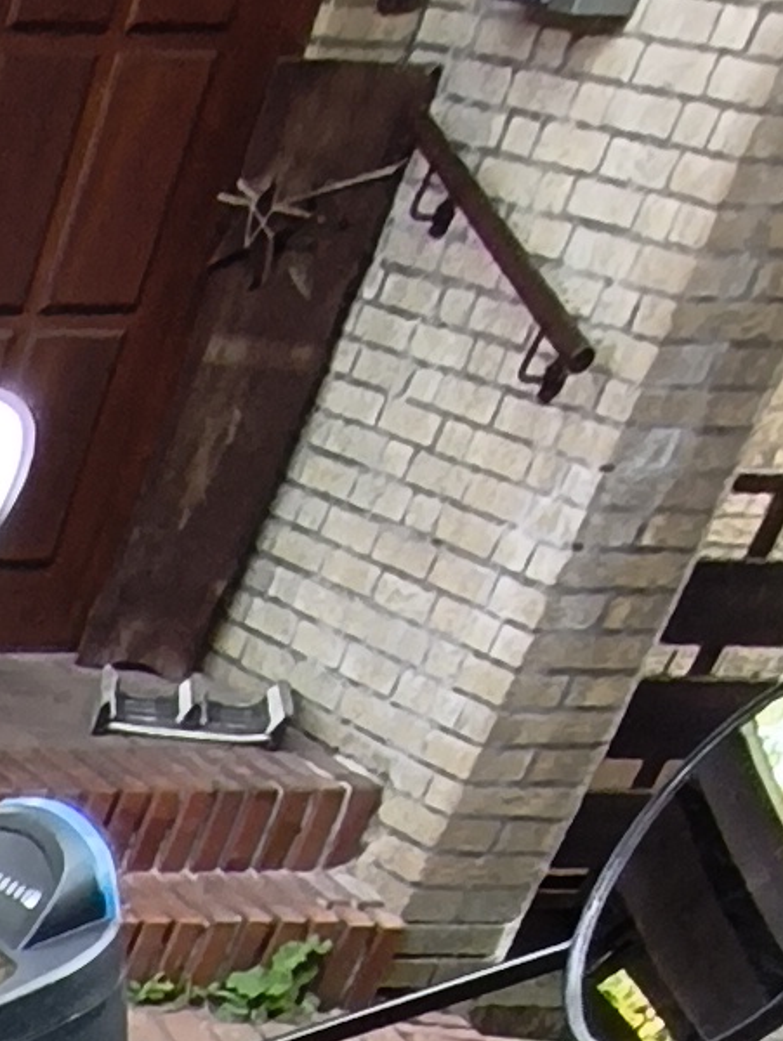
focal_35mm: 82
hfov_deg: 12.2
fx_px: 2470
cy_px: 2561
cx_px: -1349
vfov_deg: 14.4
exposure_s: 1/205
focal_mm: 1.65
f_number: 2.2
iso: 50
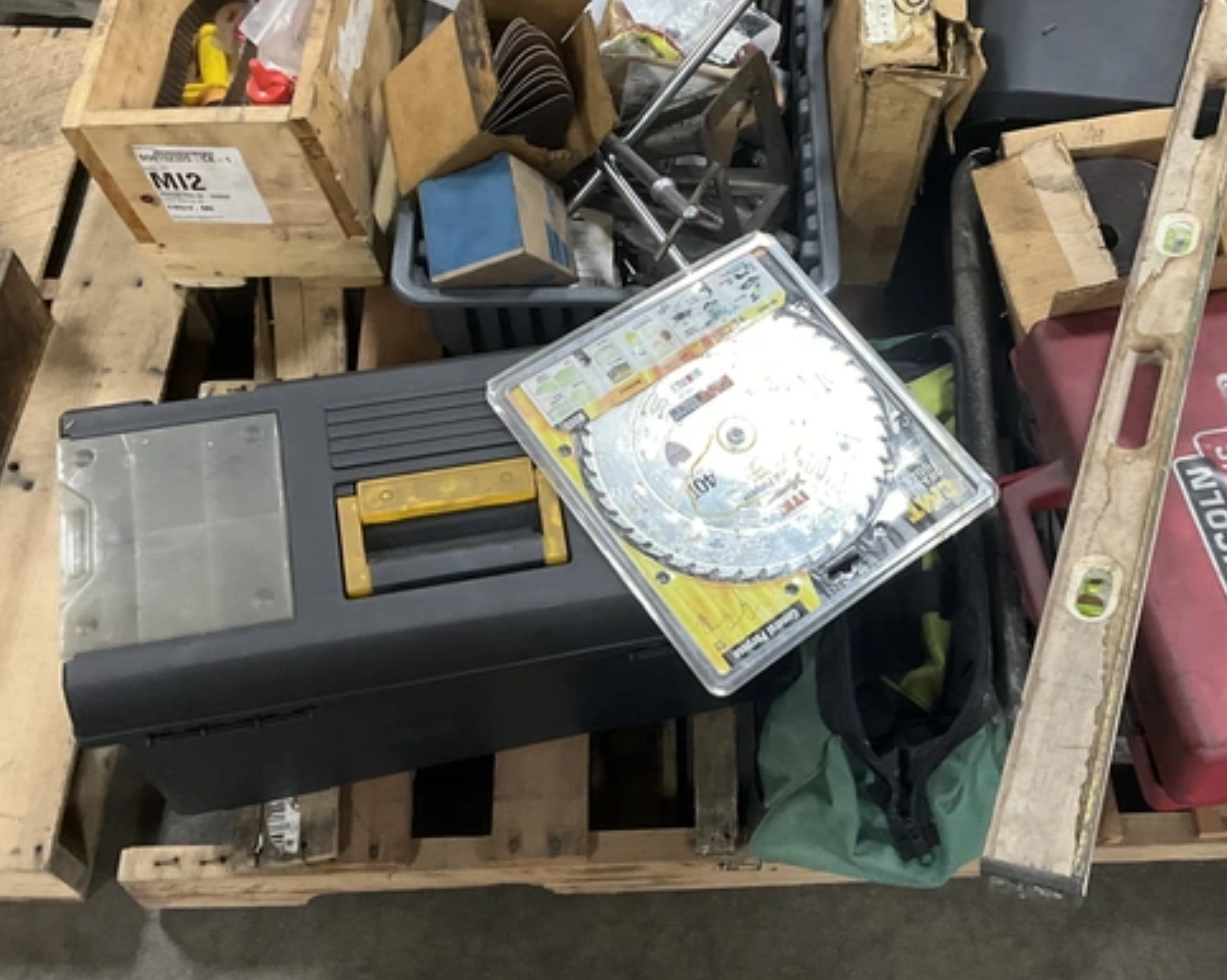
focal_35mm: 44
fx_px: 1597
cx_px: 800
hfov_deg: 41.6
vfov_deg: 34.1
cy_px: 413
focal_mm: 3
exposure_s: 1/40
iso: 200
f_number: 1.8
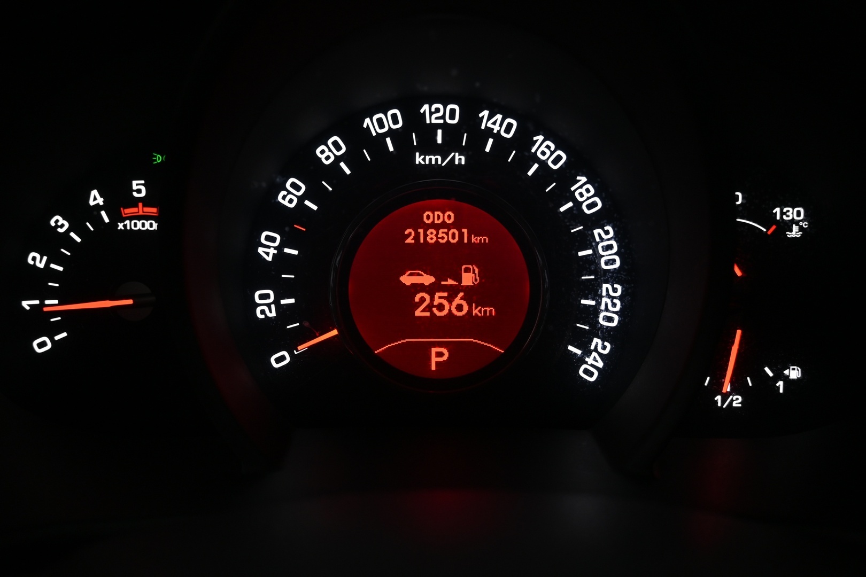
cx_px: 433
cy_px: 288
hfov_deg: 61.9
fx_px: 722
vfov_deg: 43.6
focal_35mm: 30
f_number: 3.8
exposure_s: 1/30
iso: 400
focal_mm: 20
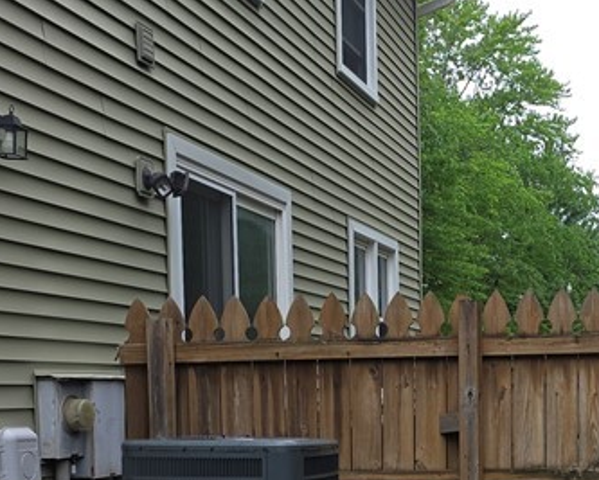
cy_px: 475
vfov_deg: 21.5
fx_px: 1224
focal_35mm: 69
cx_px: 570
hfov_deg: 26.3
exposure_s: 1/120
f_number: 1.7
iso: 20
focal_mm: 6.3
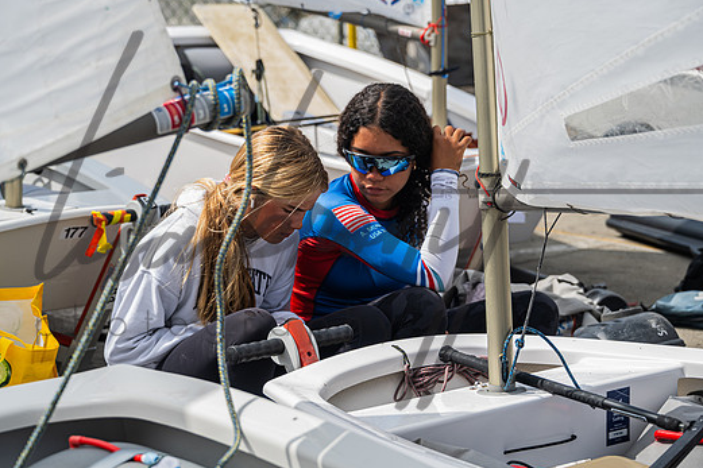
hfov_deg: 17.5
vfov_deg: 11.7
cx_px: 336
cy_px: 223
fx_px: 2284
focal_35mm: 117
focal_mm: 105
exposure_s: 1/640
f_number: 6.7
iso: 250
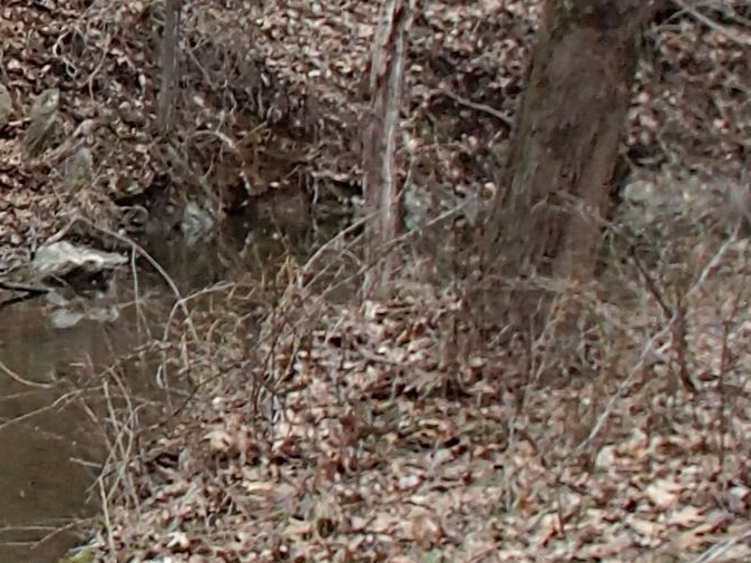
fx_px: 2884
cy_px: -12
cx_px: -390
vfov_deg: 11.0
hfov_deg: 13.9
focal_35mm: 133
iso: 200
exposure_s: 1/30
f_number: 3.9
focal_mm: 5
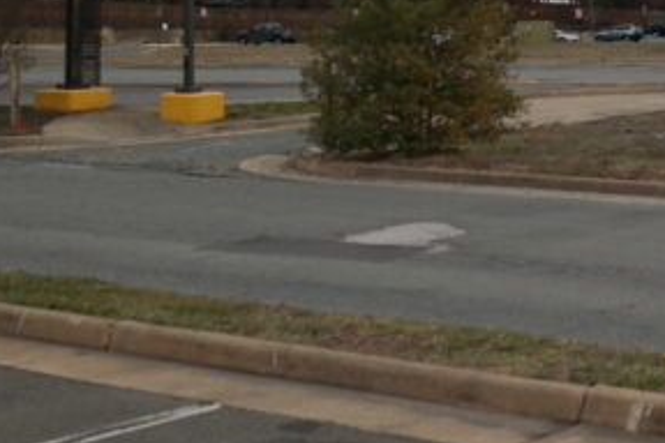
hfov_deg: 24.3
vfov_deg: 16.5
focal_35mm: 80
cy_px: -53
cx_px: 653
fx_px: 1478
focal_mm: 20
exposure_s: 1/60
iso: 200
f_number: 3.5
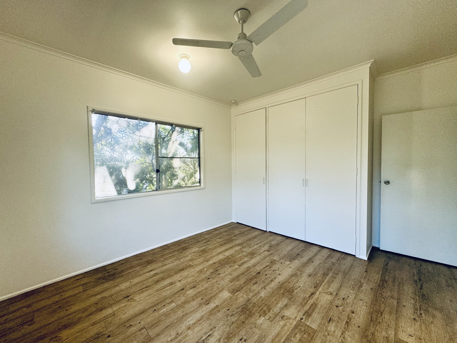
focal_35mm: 14
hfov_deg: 102.1
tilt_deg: -2.4
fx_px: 185
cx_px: 228
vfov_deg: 85.7
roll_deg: +1.2
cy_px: 172
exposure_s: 1/99
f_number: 2.2
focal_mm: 2.22
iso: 100
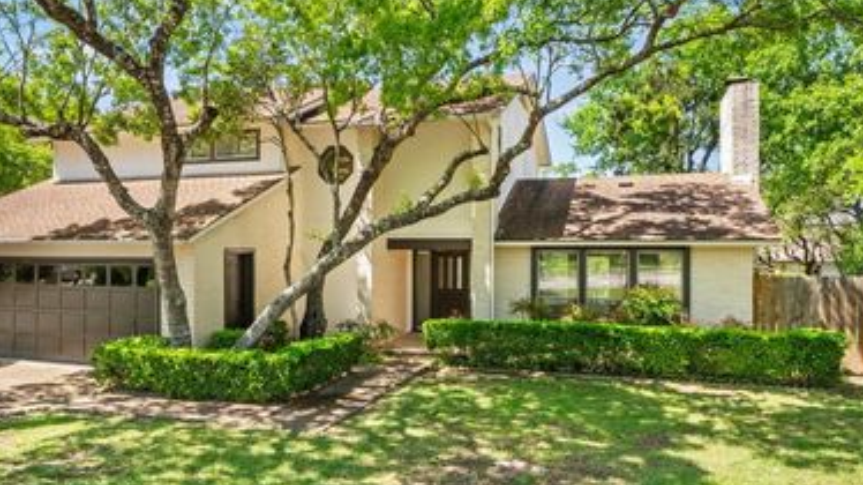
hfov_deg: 67.1
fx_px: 648
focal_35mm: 28
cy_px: 260
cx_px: 388
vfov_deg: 41.0
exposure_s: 1/25
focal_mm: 13.5
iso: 250
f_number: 11
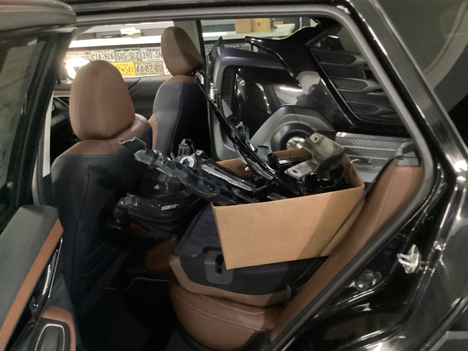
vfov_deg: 45.4
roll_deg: +4.0
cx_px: 234
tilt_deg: -23.8
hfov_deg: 58.4
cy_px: 176
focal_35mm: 31
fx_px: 419
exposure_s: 1/17
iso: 800
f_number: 2.4
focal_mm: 3.3
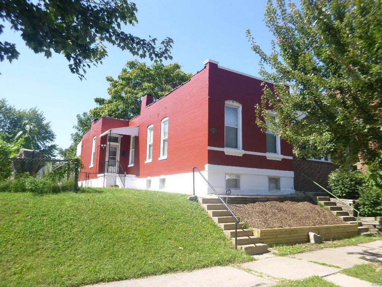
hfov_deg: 69.4
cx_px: 191
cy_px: 144
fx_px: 276
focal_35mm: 25
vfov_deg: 54.9
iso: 100
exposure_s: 1/250
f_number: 3.9
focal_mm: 4.5
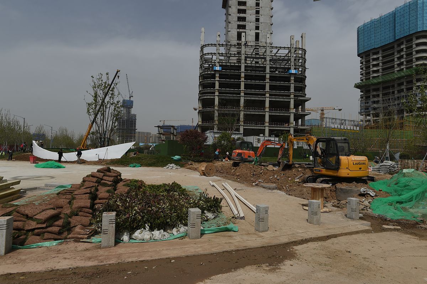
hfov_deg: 84.0
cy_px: 142
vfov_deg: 61.9
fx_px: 237
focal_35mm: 20
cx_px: 214
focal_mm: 20
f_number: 5.6
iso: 100
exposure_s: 1/1600
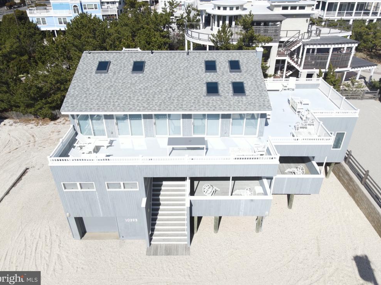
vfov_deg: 54.9
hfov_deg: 69.4
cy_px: 138
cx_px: 191
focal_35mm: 25
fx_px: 275
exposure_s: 1/800
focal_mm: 4.5
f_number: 2.8
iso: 100
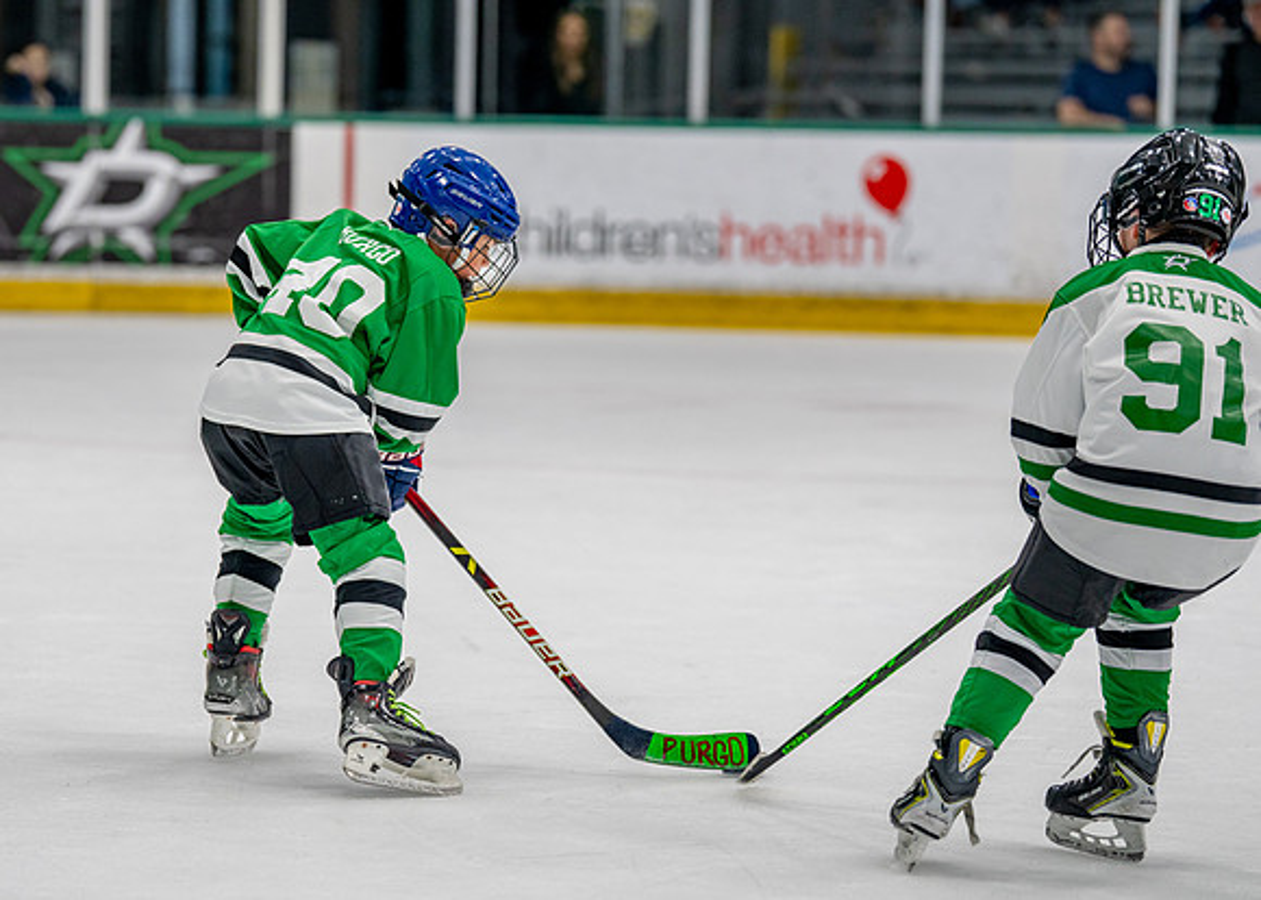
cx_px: 418
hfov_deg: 12.4
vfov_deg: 8.9
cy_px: 420
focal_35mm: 161
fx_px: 5780
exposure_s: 1/1250
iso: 1000
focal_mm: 123
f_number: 2.8
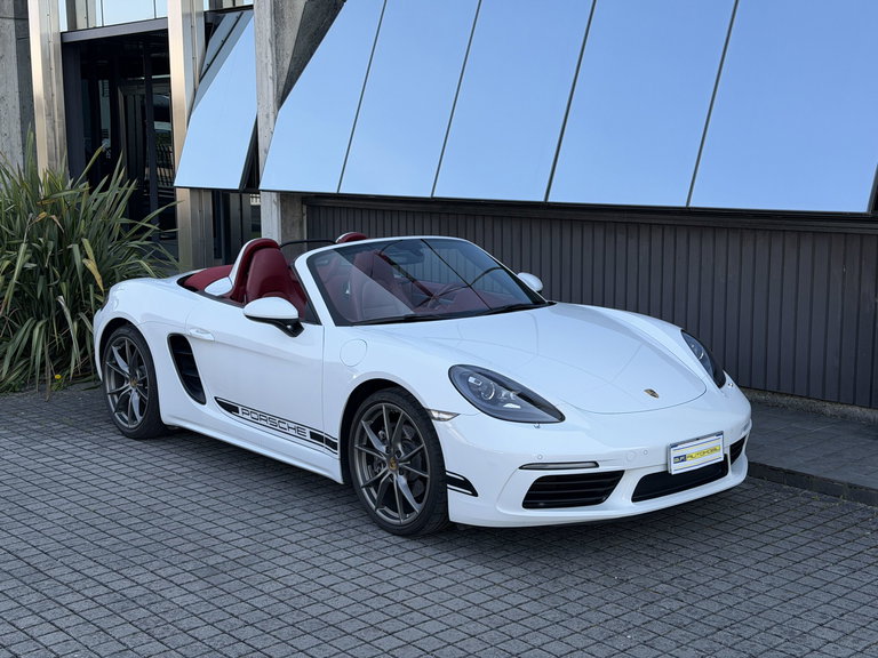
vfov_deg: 30.3
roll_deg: +0.3
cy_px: 329
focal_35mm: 48
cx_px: 439
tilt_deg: -8.1
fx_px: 1217
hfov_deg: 39.7
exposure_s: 1/1264
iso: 64
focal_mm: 6.76
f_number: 1.78
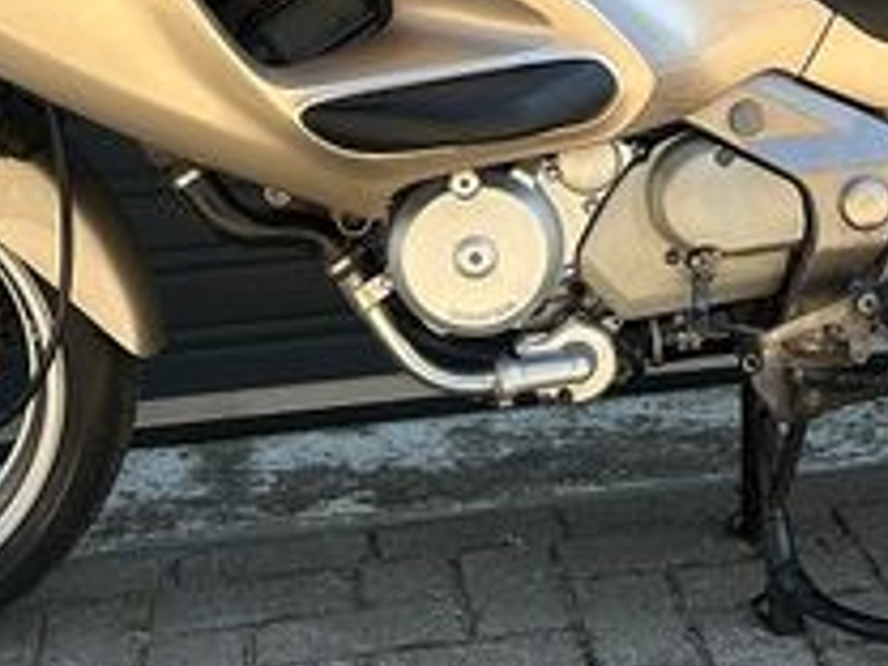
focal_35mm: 80
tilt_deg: -8.0
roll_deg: +3.0
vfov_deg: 18.0
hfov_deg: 24.3
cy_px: 13
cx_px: 598
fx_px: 2052
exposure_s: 1/658
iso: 50
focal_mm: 5.7
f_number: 1.5
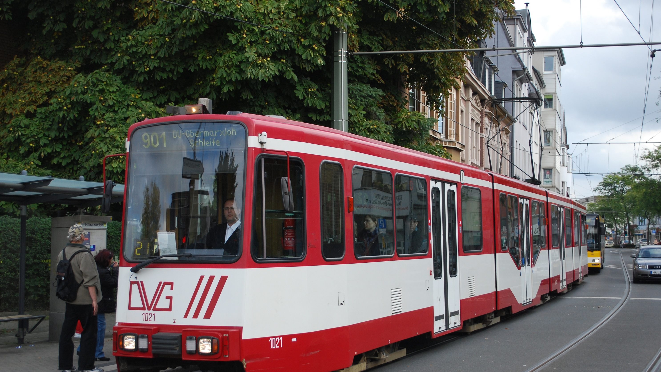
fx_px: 973
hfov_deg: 37.5
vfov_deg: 21.6
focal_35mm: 56
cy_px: 209
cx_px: 330
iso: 320
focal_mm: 35
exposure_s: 1/500
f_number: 5.3
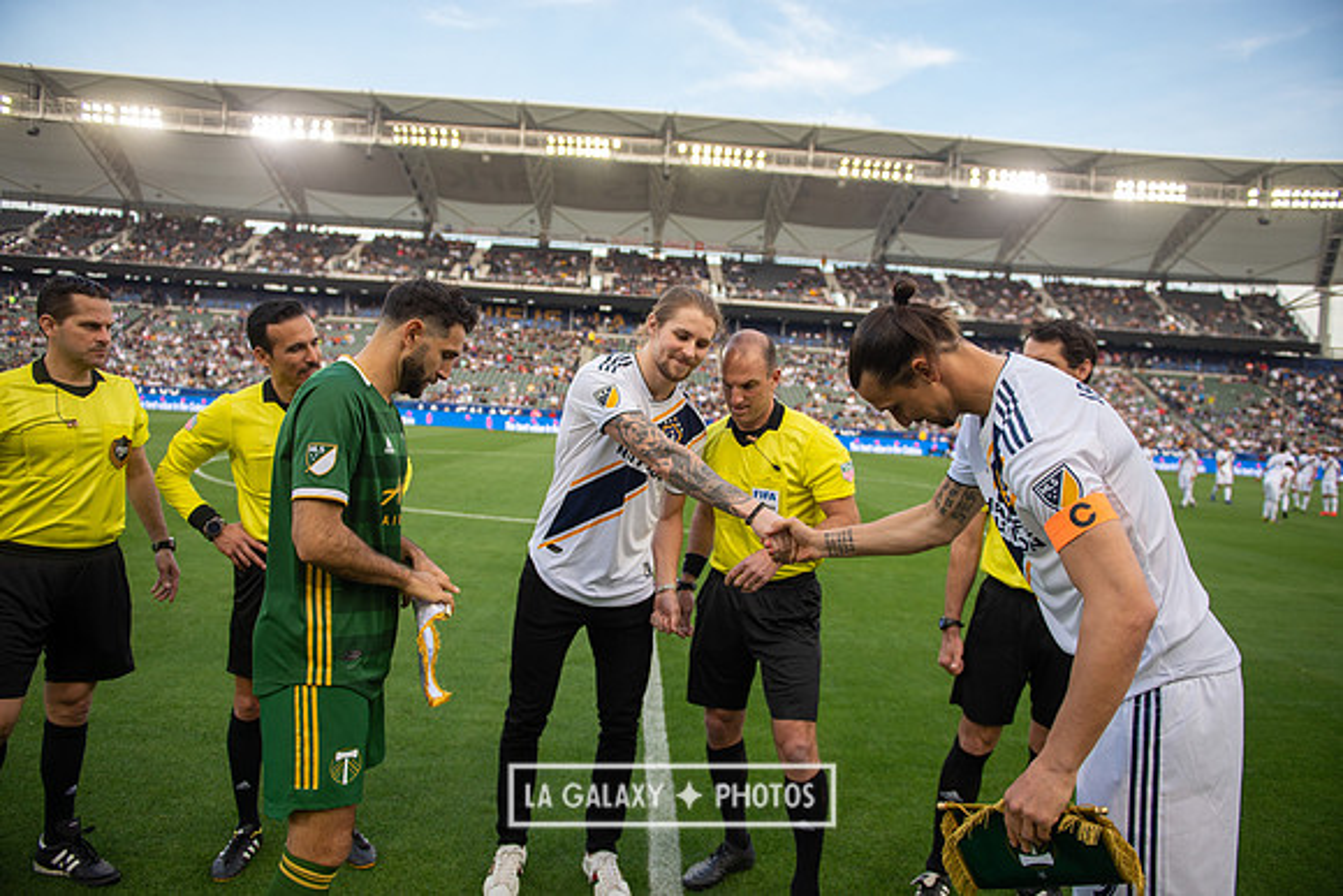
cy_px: 448
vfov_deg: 53.2
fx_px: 896
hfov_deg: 73.7
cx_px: 672
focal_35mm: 24
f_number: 2.8
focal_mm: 24
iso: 400
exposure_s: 1/1000
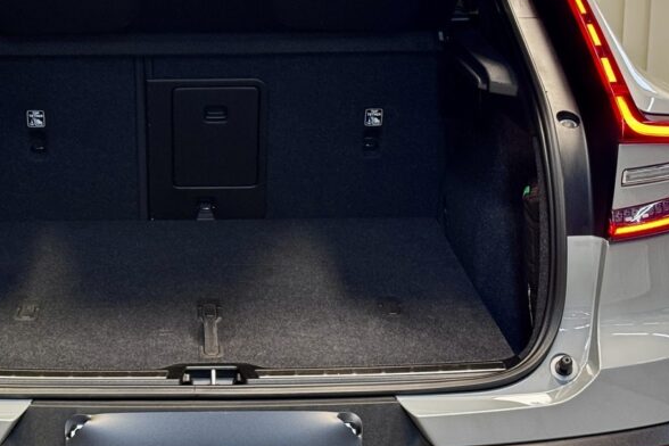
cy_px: 182
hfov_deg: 23.2
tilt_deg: -13.0
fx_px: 1617
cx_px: 200
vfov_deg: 15.7
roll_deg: +0.4
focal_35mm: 87
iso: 200
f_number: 1.78
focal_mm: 6.76
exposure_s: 1/50
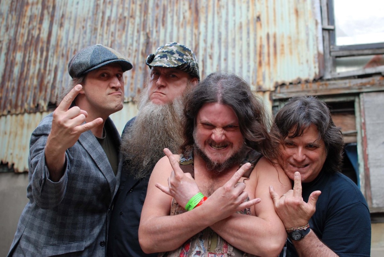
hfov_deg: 37.8
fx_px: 561
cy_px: 128
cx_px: 192
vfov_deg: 25.8
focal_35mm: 52
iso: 250
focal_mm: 35
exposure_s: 1/100
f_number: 3.2
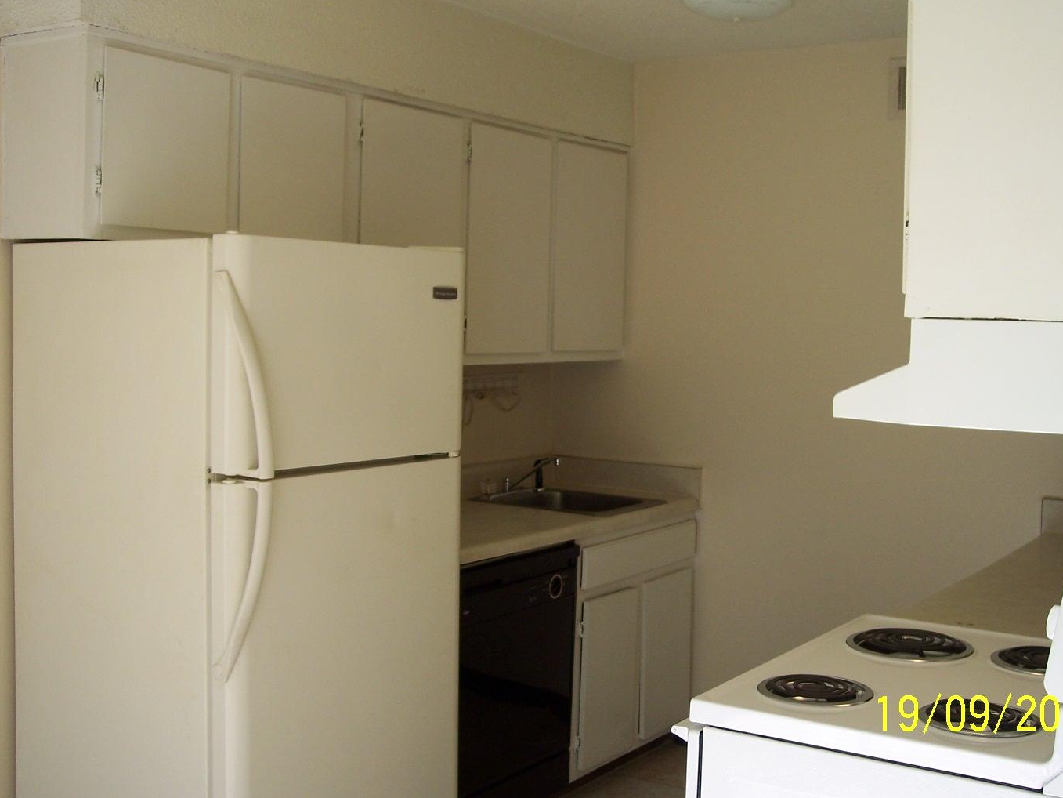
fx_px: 1321
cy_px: 380
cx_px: 582
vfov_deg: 33.6
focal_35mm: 43
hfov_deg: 43.8
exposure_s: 1/180
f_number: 3.4
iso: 100
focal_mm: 8
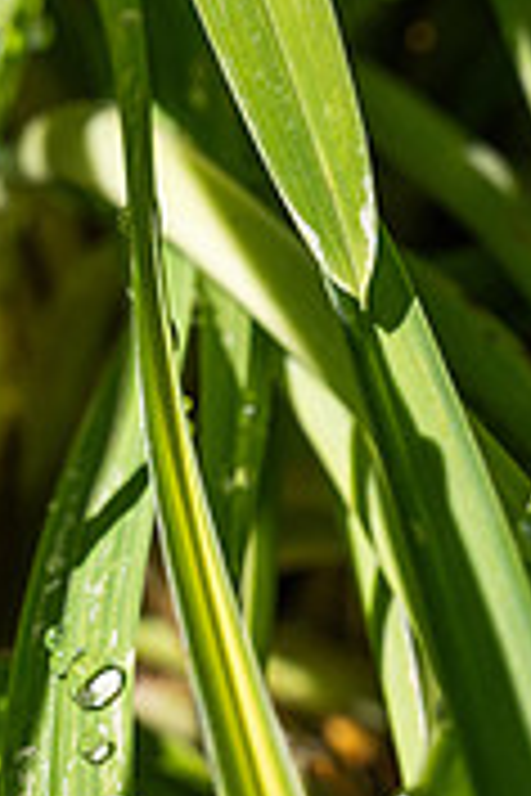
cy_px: 139
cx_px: 468
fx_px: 3938
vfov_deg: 11.5
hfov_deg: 7.7
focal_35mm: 178
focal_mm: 70
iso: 320
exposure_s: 1/250
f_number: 14
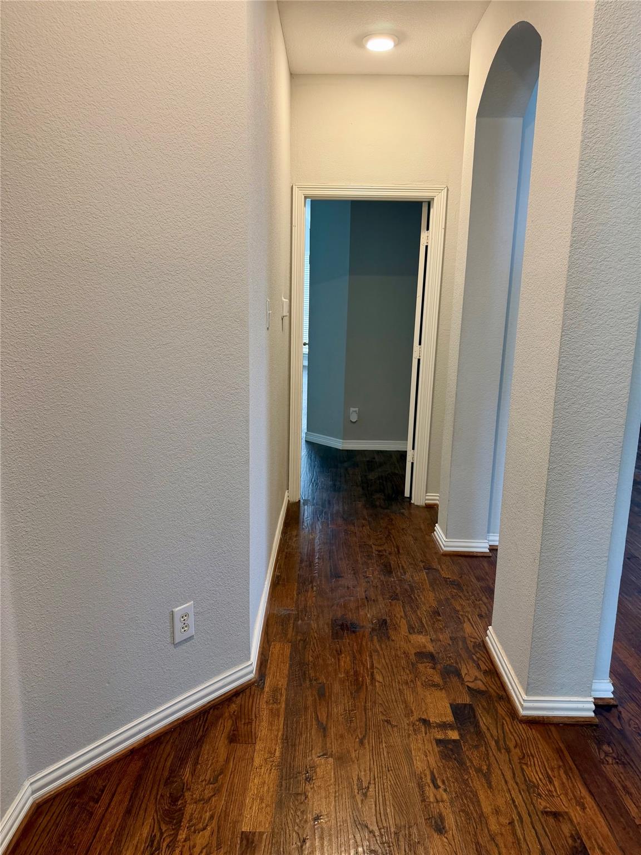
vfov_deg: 71.6
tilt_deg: -11.7
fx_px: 593
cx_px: 320
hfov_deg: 56.8
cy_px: 428
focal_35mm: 24
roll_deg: -0.4
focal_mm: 6.76
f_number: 1.78
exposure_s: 1/60
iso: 160
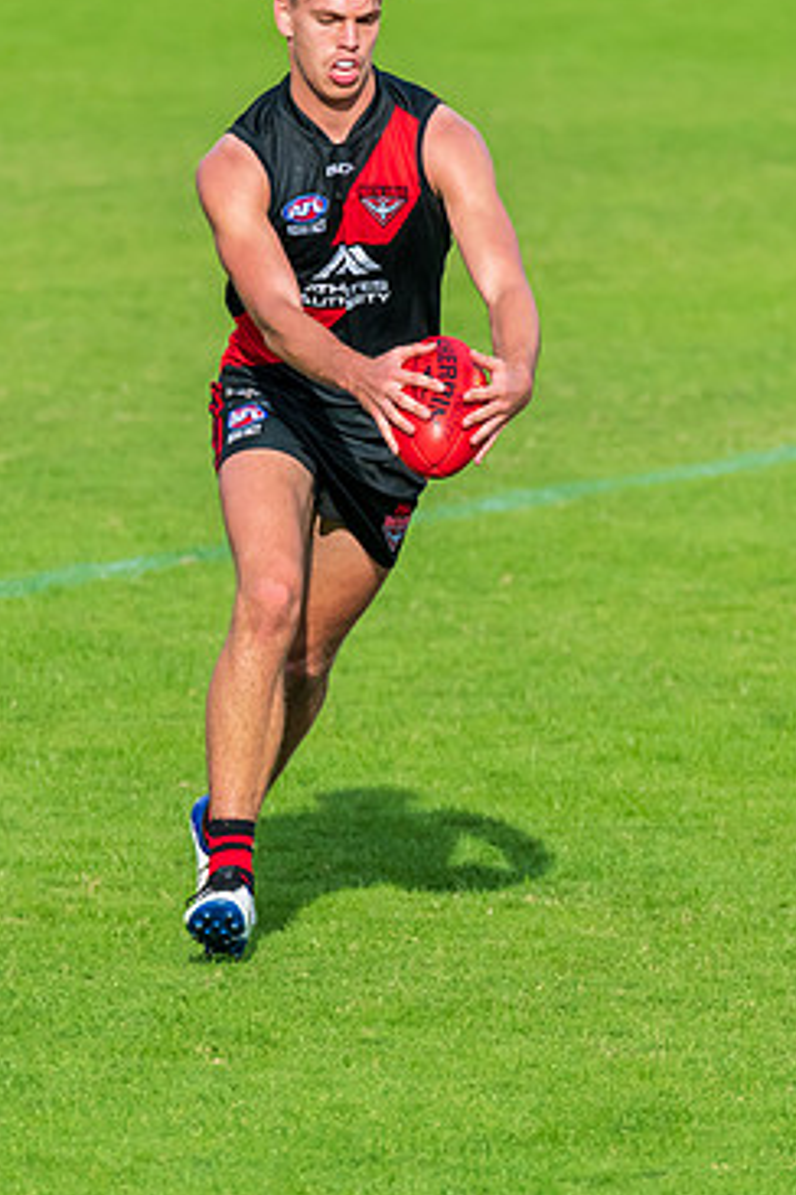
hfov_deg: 1.6
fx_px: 28687
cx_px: 416
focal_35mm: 865
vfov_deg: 2.4
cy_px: 448
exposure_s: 1/2500
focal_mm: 400
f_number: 6
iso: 1000
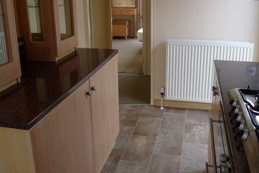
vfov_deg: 36.6
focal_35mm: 36
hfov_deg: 53.1
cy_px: 59
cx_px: 139
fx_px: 259
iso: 200
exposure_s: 1/60
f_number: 2
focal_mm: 5.1
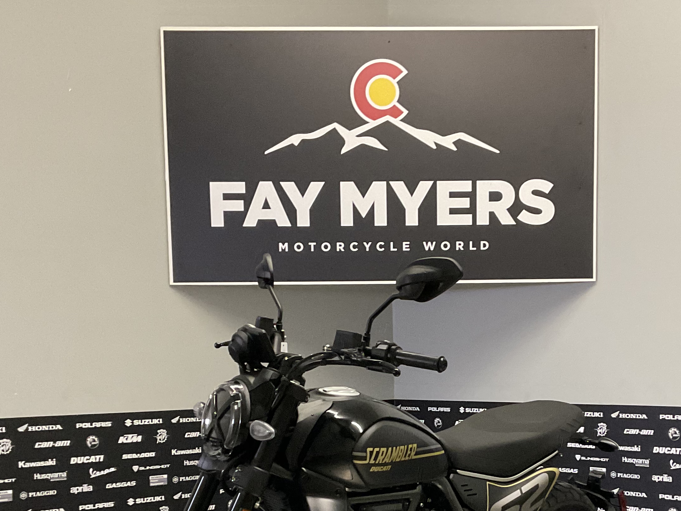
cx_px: 420
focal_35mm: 54
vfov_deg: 26.3
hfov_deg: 35.4
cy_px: 445
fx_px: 1062
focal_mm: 3
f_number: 1.8
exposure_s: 1/60
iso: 250
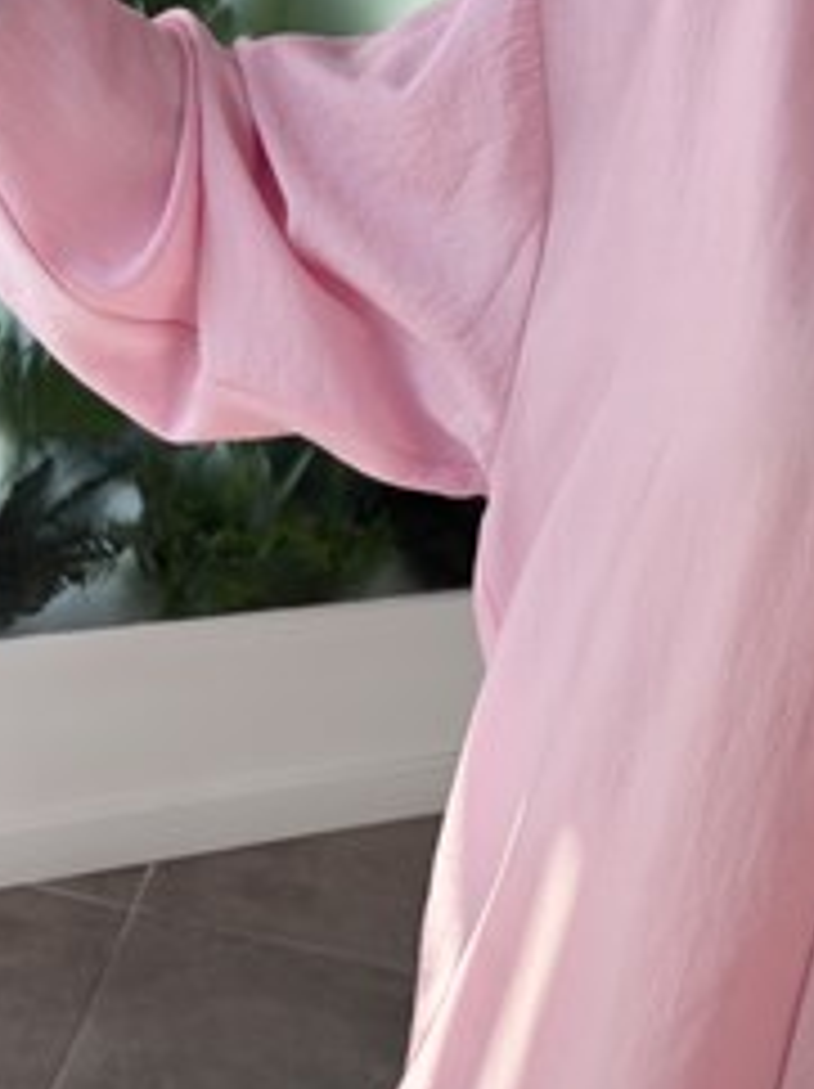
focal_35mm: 82
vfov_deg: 23.7
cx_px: 481
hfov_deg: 17.9
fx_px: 2576
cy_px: 745
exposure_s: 1/620
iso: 80
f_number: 1.78
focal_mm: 6.76
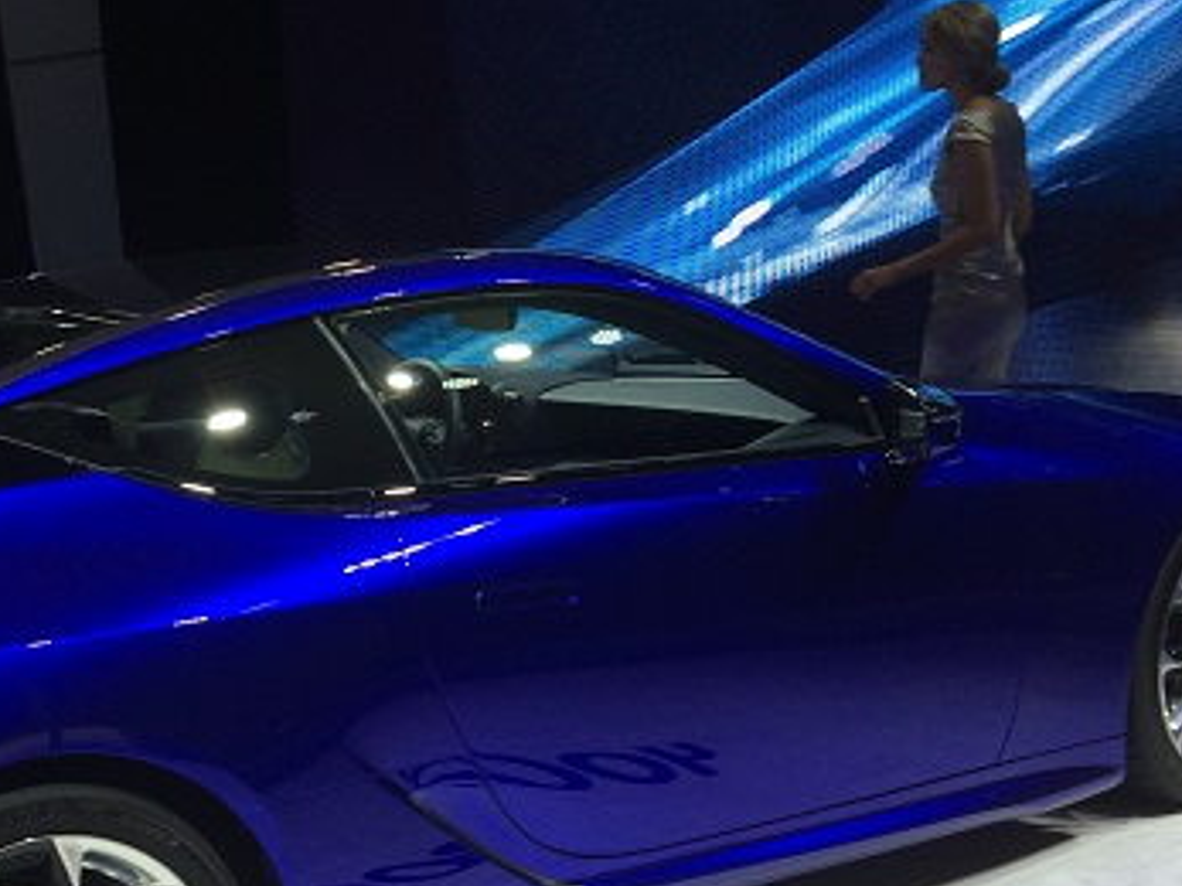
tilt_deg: -14.3
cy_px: 770
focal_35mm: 56
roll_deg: +6.3
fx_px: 1912
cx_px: 307
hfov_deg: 33.7
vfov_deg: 25.4
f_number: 2.2
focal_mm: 4.15
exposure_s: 1/100
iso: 40
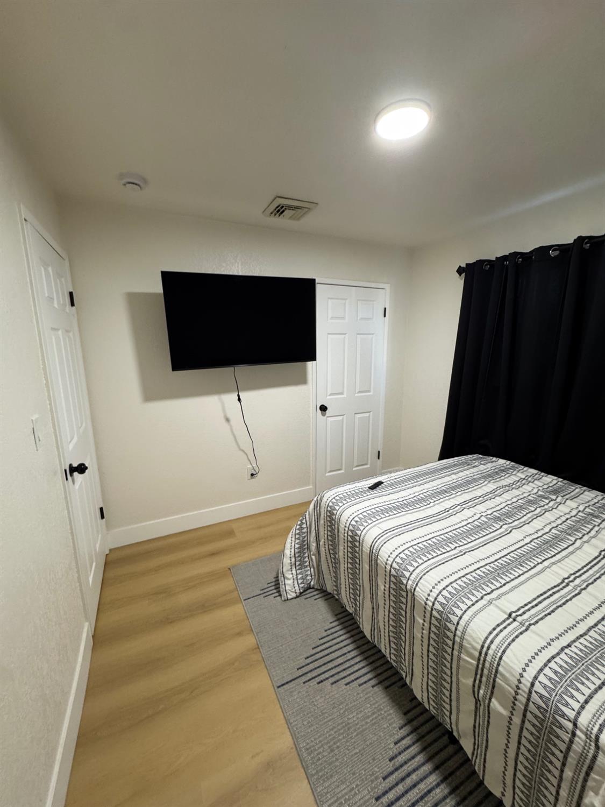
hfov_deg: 85.7
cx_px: 302
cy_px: 404
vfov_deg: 102.1
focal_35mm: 14
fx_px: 326
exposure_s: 1/60
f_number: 2.2
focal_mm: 2.22
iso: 250
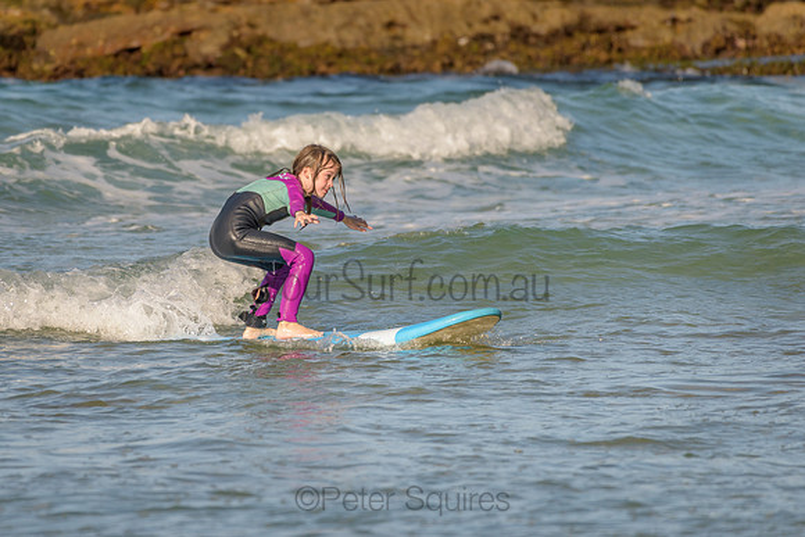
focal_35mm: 613
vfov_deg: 2.2
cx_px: 317
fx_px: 13718
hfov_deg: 3.4
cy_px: 208
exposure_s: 1/2000
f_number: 5.6
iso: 250
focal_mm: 500
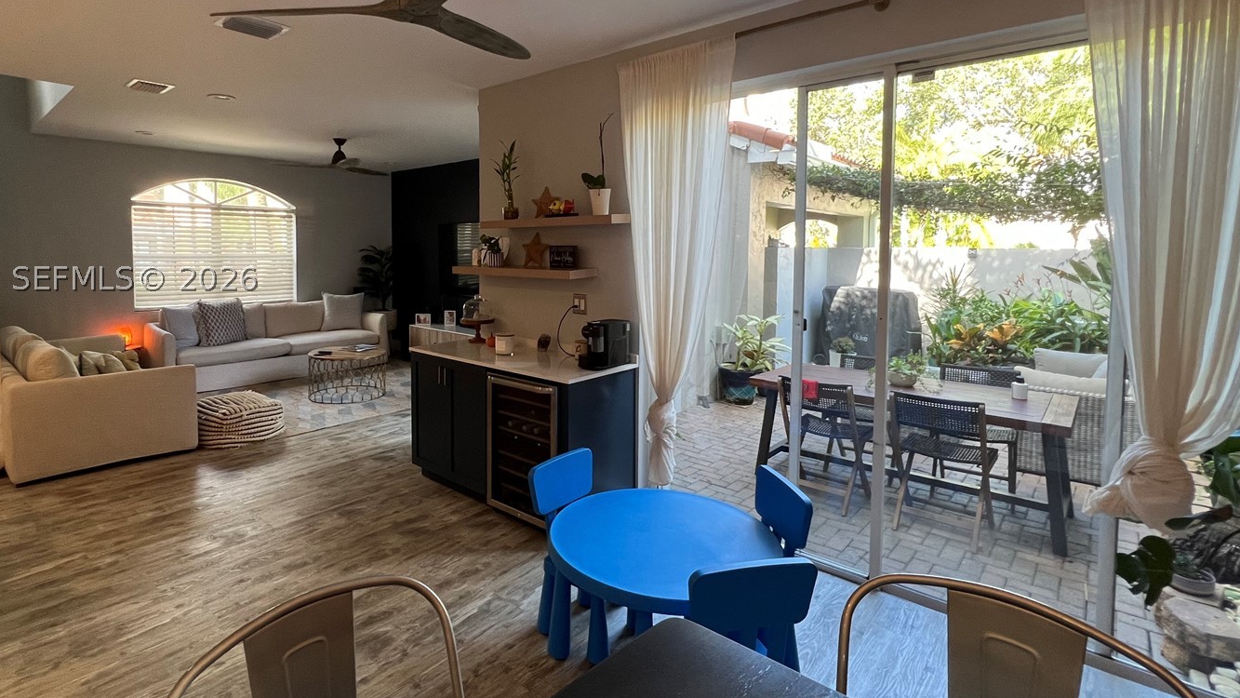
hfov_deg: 95.4
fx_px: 559
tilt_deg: -3.7
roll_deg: -0.5
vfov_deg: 63.3
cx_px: 542
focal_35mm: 17
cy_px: 278
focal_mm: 1.57
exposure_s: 1/120
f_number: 1.8
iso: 200
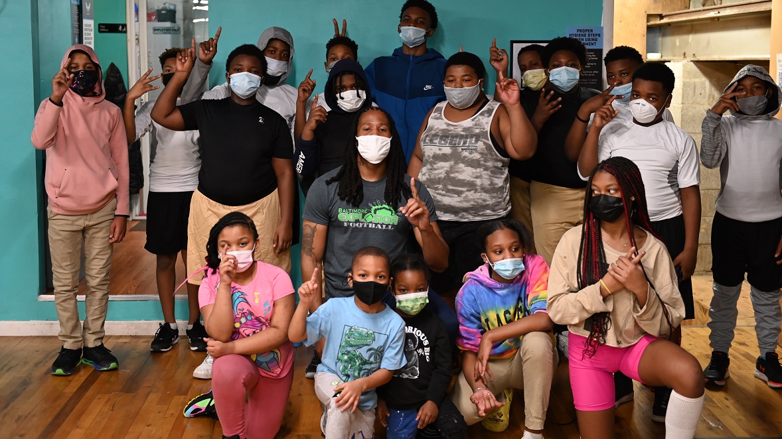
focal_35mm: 48
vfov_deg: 24.9
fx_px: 995
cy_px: 180
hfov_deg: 42.9
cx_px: 398
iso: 1800
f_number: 2.8
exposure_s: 1/125
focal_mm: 45
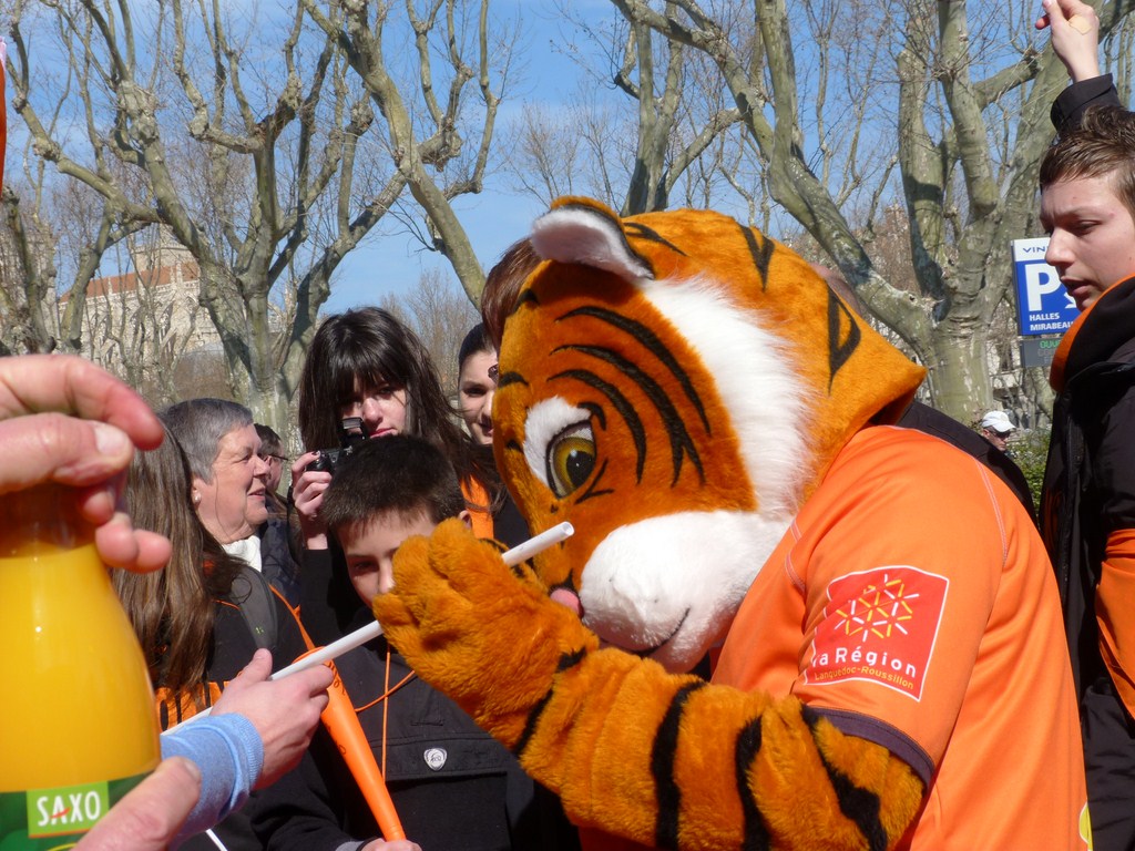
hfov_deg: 27.8
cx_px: 568
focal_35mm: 70
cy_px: 426
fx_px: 2295
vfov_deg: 21.0
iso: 80
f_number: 5.6
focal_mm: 12.6
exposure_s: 1/400
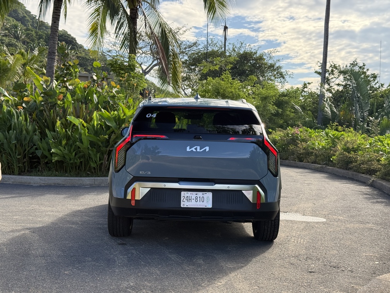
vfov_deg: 30.3
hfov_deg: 39.7
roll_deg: -1.4
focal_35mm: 48
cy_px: 146
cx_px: 195
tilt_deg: -2.8
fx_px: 541
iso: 80
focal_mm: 6.76
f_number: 1.78
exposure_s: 1/523
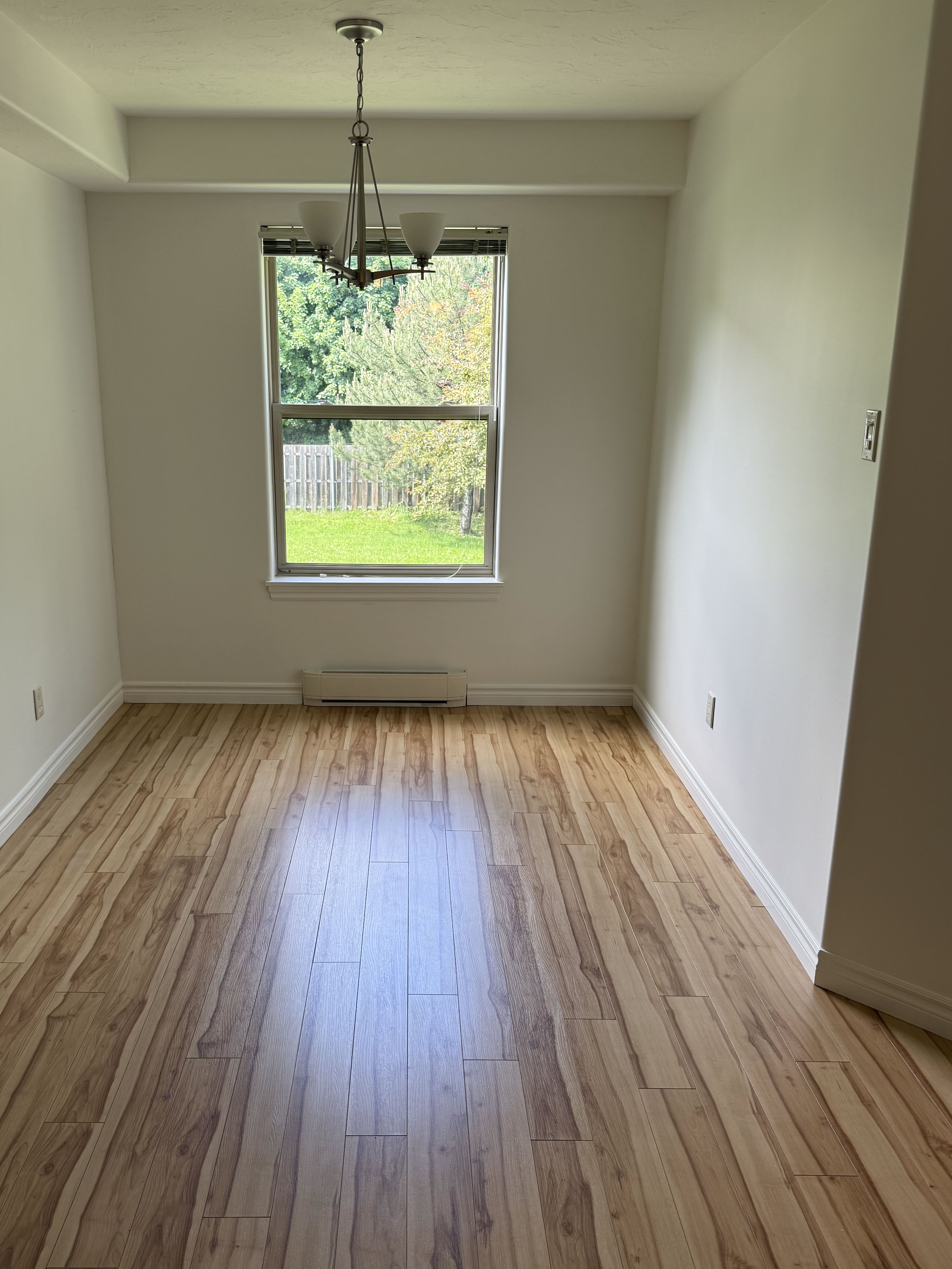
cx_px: 415
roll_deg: -0.8
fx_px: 1027
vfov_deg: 63.4
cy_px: 651
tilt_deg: -14.9
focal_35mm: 28
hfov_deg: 49.6
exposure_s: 1/121
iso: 50
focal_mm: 6.76
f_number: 1.78
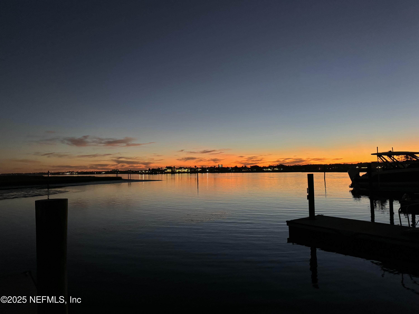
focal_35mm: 24
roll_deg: +0.9
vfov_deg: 56.8
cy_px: 157
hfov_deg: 71.6
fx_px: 291
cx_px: 210
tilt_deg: +2.4
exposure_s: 1/44
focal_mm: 6.76
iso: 800
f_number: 1.78
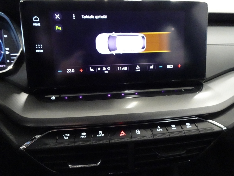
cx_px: 117
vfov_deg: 56.8
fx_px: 162
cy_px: 88
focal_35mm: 24
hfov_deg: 71.6
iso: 1600
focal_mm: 4.25
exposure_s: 1/13
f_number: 3.5
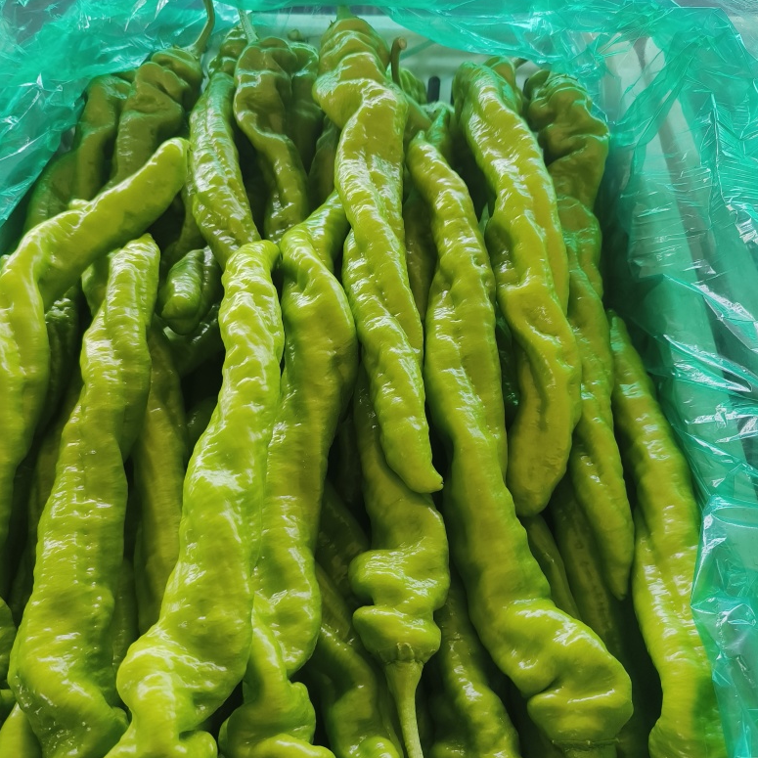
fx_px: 694
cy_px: 405
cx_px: 374
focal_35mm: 28
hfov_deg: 57.3
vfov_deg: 57.2
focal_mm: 5.5
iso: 163
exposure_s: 1/100
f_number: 1.75
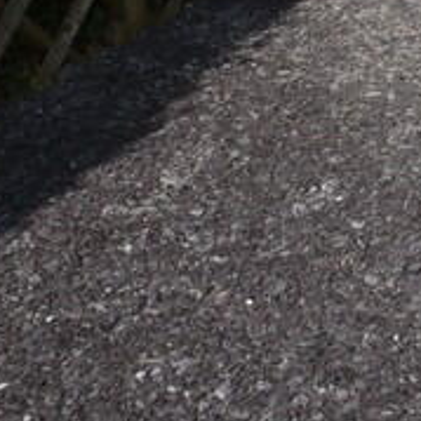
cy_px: -319
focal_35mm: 73
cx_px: 795
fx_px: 1004
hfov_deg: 17.9
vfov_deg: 18.8
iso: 200
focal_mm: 10
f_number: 20
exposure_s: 1/200
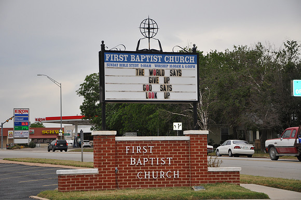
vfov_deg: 14.7
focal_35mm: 93
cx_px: 150
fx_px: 776
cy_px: 100
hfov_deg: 21.9
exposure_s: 1/200
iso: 400
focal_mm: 62
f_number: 5.3
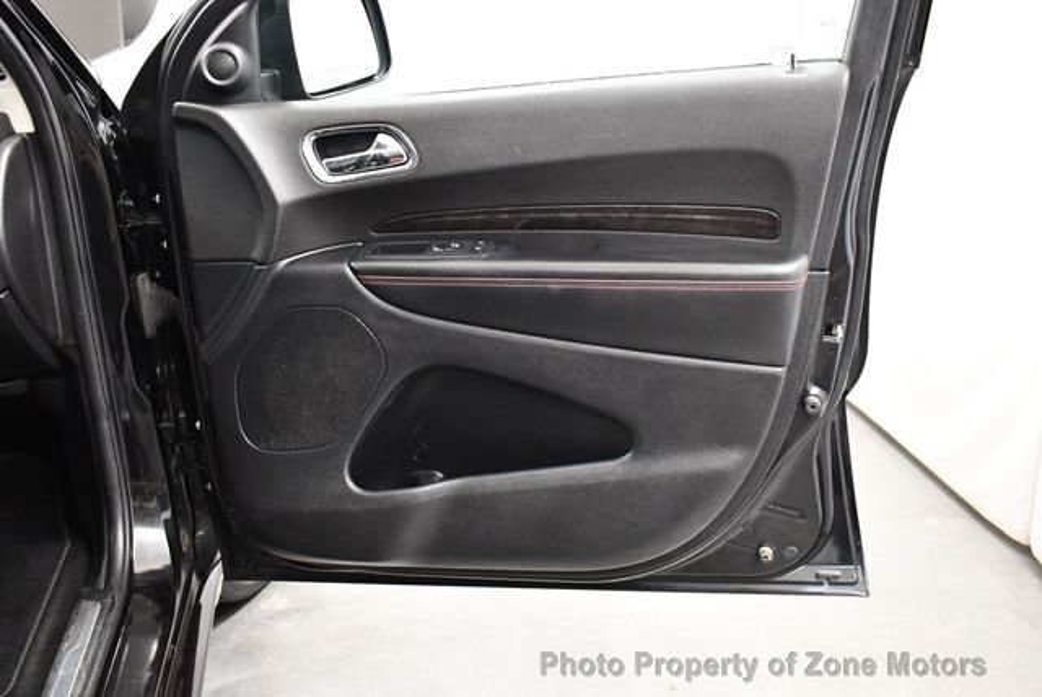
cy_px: 348
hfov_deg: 53.1
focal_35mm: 36
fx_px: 1043
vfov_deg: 36.9
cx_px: 521
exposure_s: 1/60
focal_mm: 18
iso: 4500
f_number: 3.5
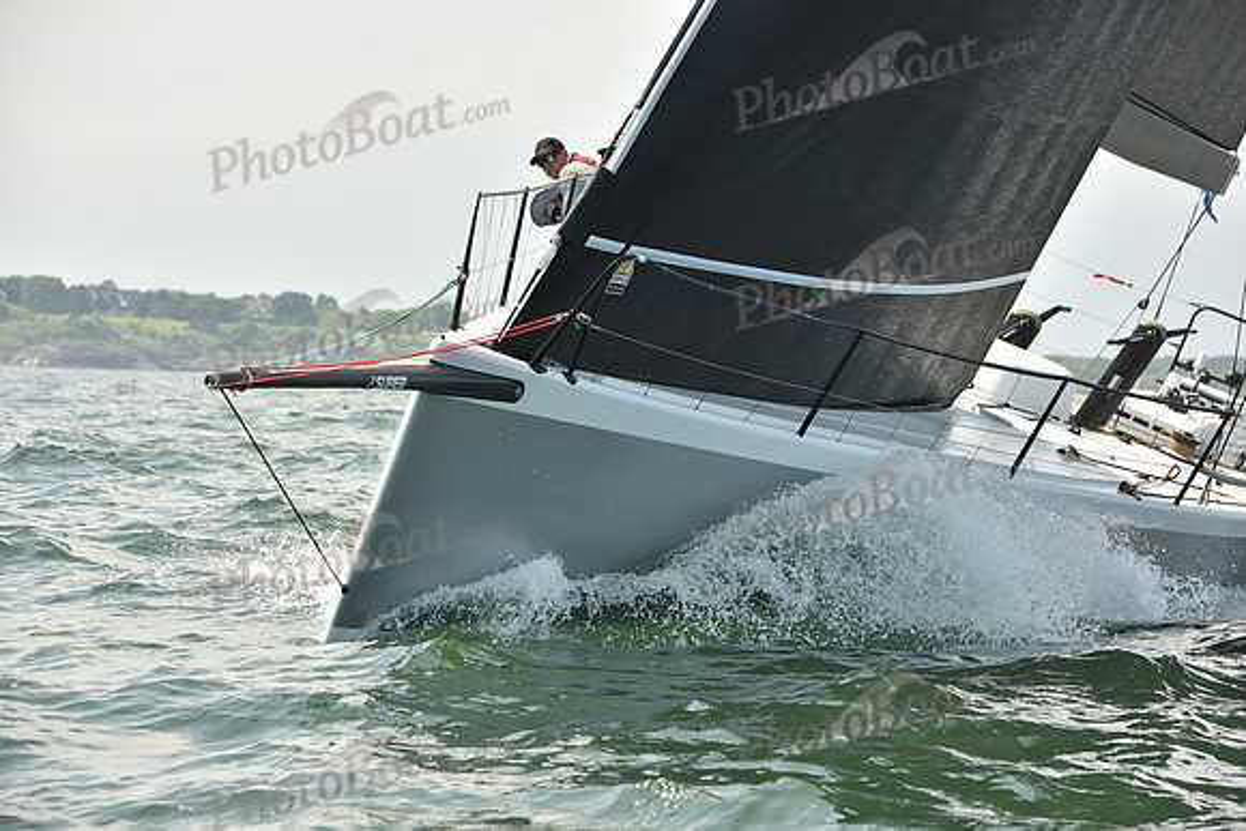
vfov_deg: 10.6
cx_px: 623
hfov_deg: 15.8
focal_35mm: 130
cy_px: 416
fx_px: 4500
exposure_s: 1/800
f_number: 7.1
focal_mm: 130
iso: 250
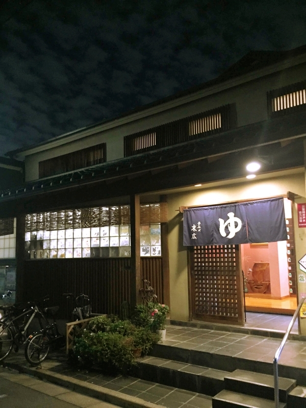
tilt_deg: +8.7
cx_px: 153
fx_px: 342
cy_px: 204
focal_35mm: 29
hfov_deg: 48.2
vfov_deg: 61.7
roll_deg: +1.5
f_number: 2.2
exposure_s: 1/15
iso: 500
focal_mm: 4.15
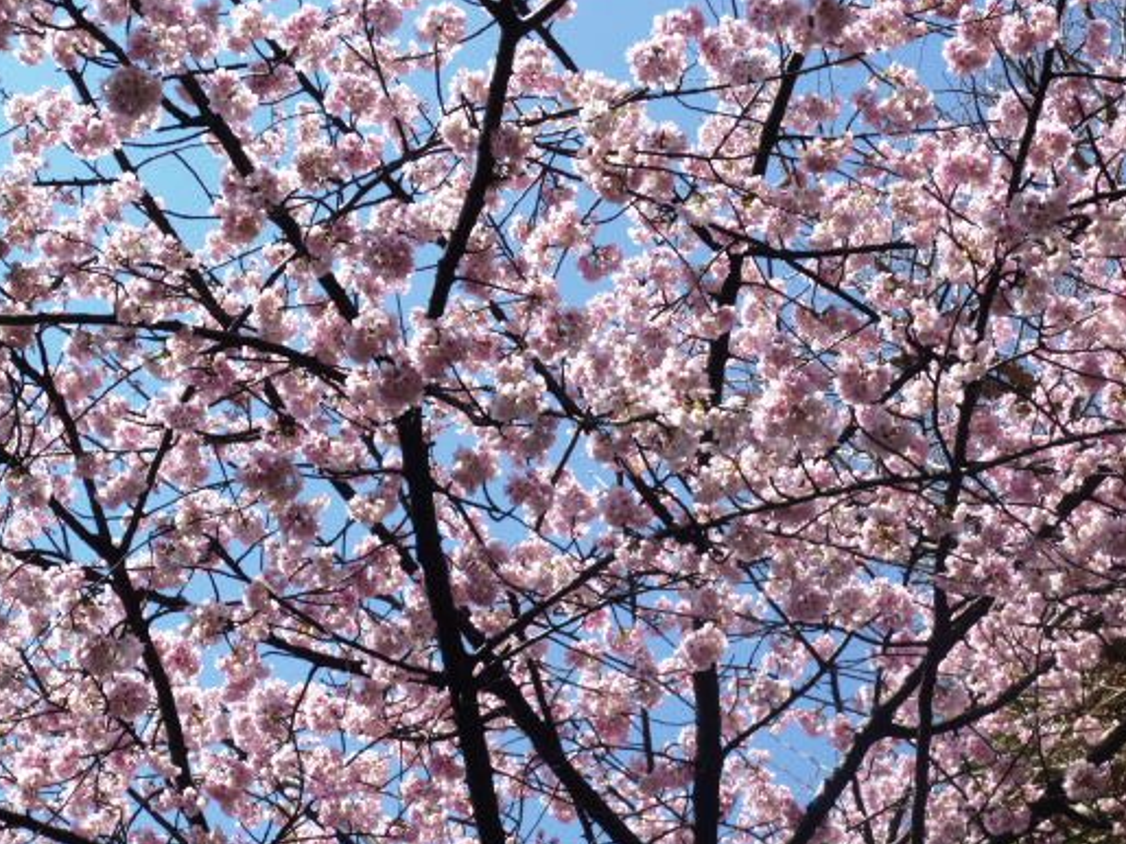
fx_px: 2829
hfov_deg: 22.5
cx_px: 507
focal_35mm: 87
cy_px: 470
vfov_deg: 17.0
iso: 80
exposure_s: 1/320
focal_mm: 12.4
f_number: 5.1
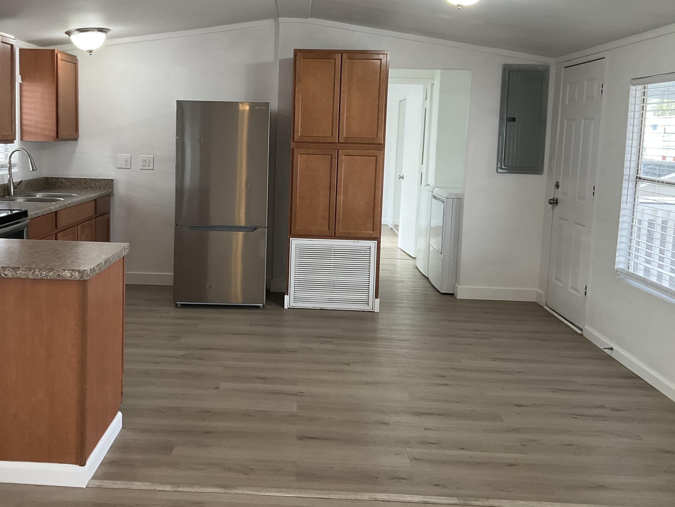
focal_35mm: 36
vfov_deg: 39.5
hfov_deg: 51.0
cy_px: 203
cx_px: 271
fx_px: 702
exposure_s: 1/60
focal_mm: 3
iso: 80
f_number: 1.8
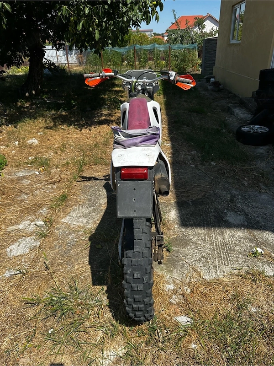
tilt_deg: -27.7
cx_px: 137
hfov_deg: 56.8
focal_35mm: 24
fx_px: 253
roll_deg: +1.5
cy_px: 183
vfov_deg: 71.6
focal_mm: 6.86
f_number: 1.78
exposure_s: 1/3861
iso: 80
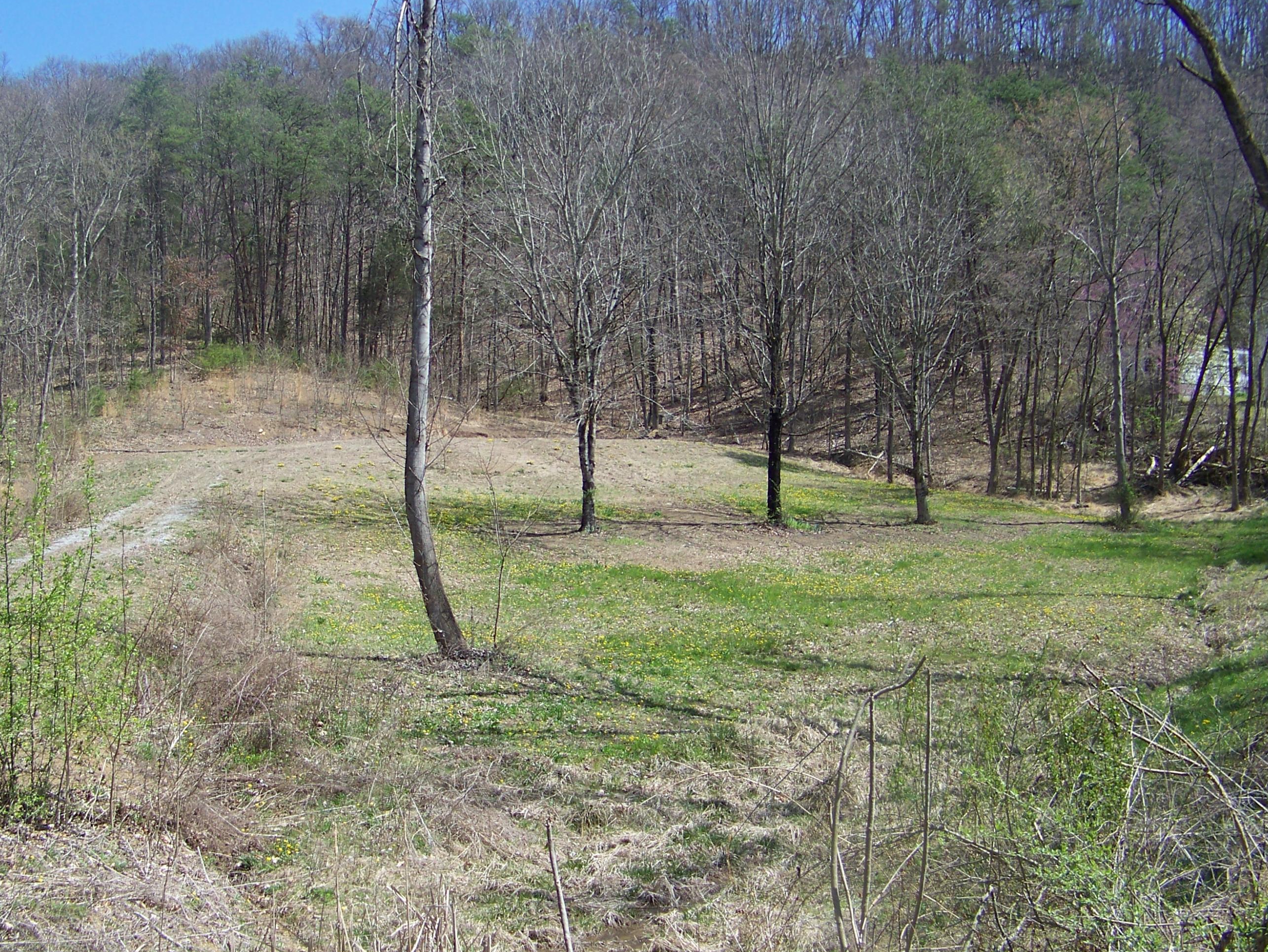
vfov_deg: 34.4
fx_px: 1539
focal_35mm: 42
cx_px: 543
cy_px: 487
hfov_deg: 44.7
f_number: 2.8
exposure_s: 1/640
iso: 64
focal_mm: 5.85
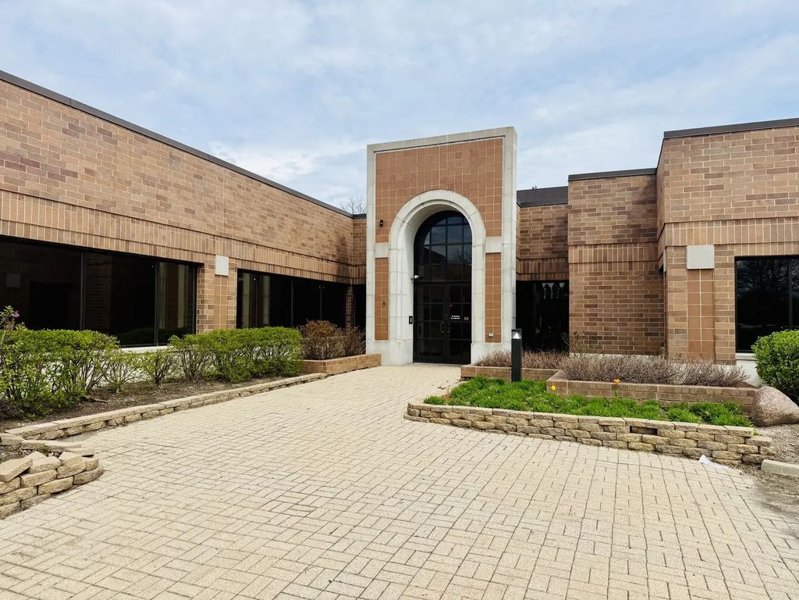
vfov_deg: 56.8
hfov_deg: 71.6
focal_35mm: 24
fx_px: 554
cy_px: 300
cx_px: 400
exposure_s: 1/5319
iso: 80
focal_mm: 6.76
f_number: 1.78
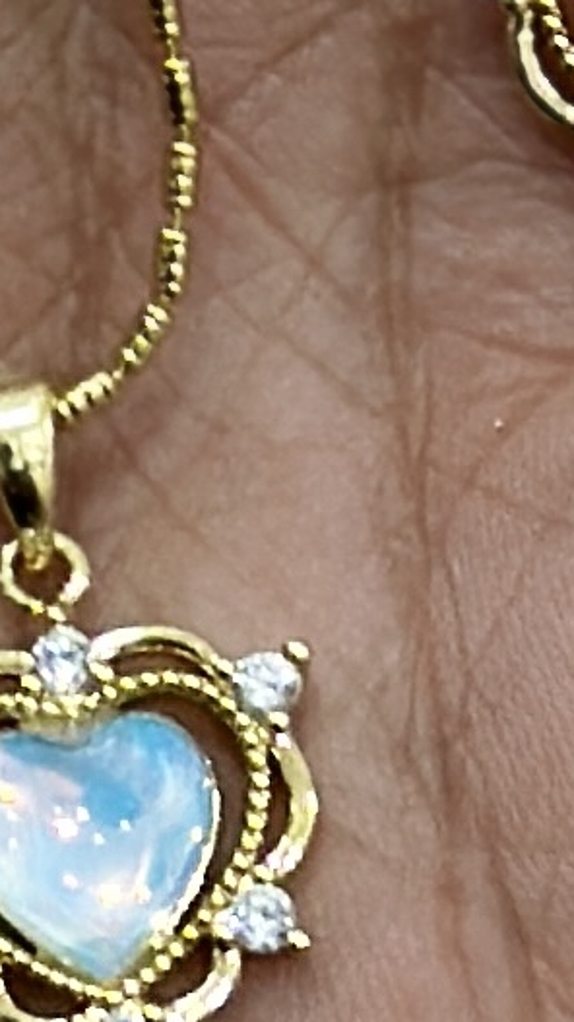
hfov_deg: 6.1
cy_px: -5
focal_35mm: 198
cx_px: 436
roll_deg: +0.2
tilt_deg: -32.4
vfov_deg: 10.8
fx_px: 5364
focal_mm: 6.86
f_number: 1.78
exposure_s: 1/60
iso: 160
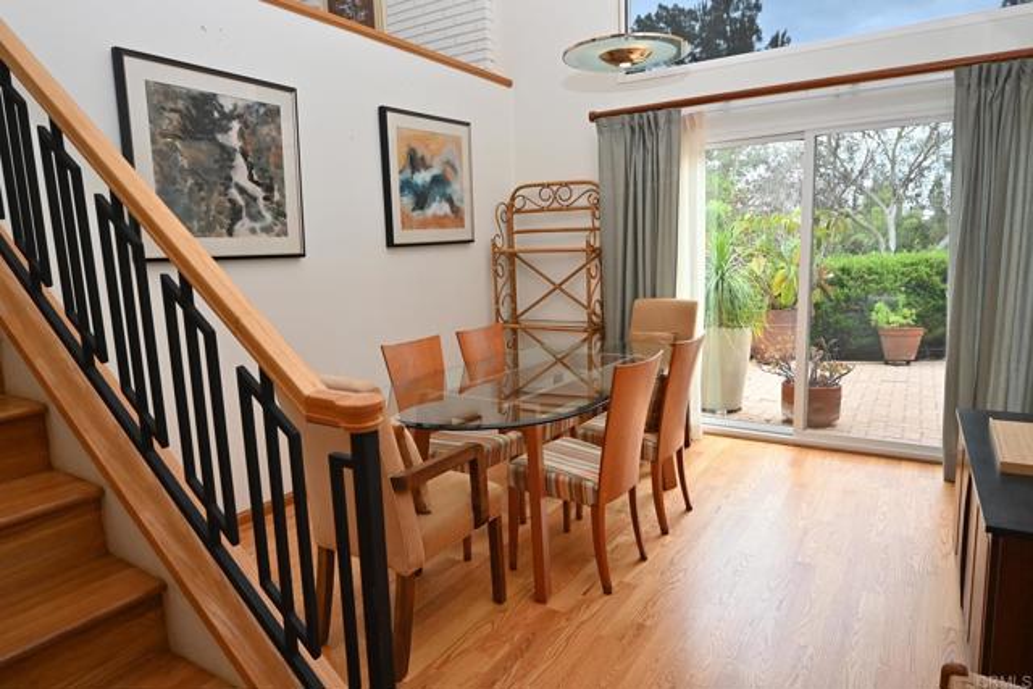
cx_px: 516
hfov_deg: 77.3
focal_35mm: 22
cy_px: 344
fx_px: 646
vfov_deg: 56.2
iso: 900
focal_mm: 15
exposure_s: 1/200
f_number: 4
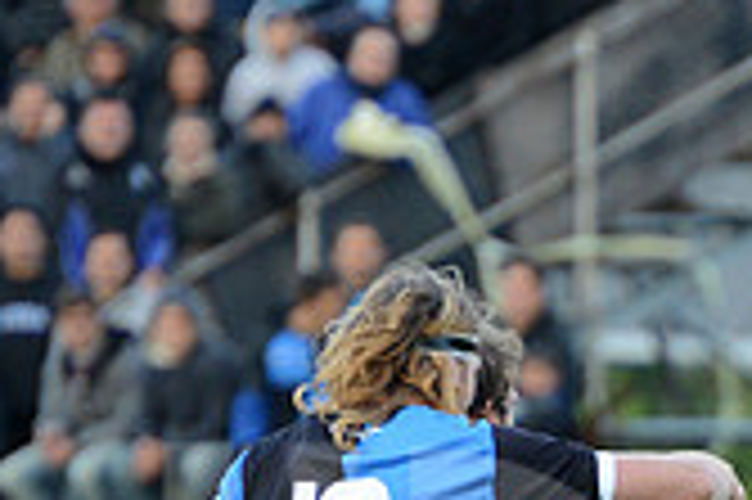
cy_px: 782
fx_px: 19595
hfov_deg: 2.2
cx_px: 1180
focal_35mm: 939
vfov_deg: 1.5
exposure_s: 1/500
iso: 1250
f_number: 4
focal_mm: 270
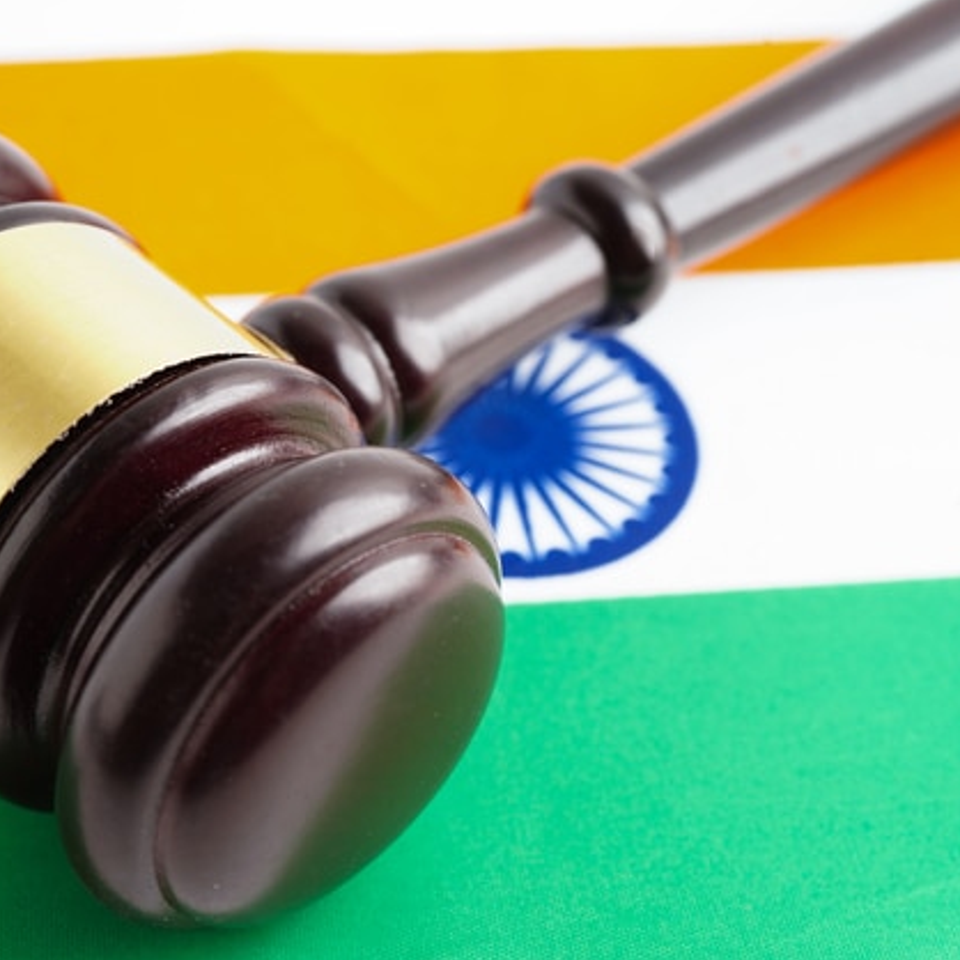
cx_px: 361
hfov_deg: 26.4
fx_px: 2039
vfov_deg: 26.5
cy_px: 480
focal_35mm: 65
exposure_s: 1/80
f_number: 8
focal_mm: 50
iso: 200
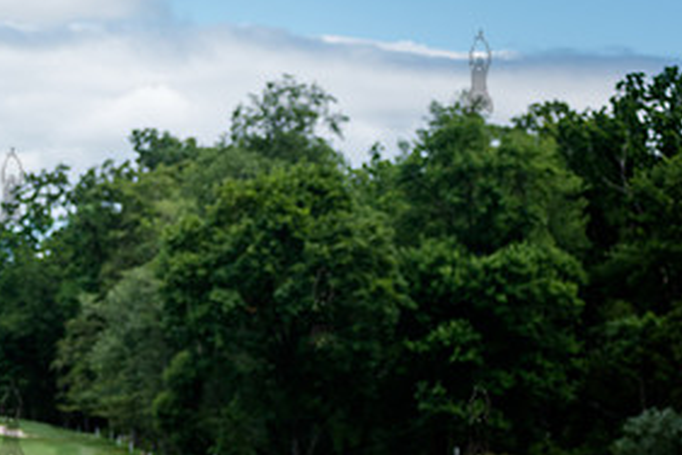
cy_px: 422
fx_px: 3353
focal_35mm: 177
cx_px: 10
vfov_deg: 7.7
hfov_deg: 11.5
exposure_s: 1/1250
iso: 200
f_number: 4
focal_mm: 86
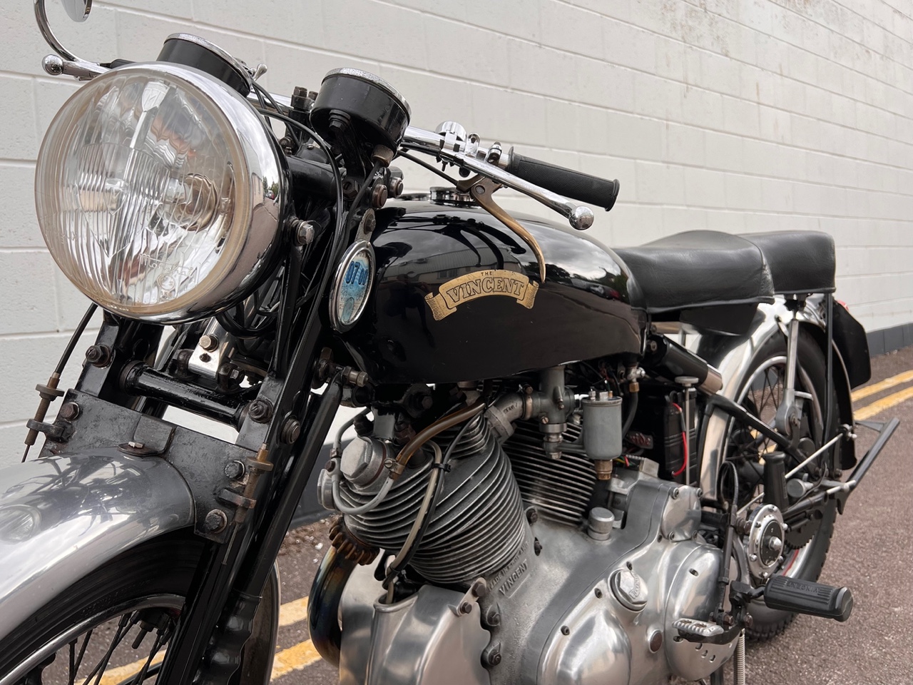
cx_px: 456
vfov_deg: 53.1
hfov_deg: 67.3
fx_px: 686
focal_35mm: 26
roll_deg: +4.0
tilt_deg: -3.5
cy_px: 342
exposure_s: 1/639
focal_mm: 5.7
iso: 50
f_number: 1.5
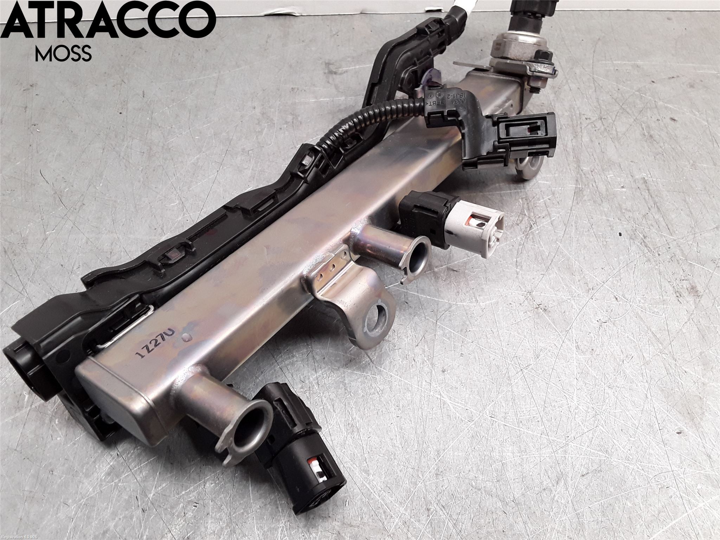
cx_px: 360
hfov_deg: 63.4
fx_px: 582
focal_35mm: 28
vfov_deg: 49.7
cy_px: 270
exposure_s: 1/50
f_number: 1.9
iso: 50
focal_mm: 2.91
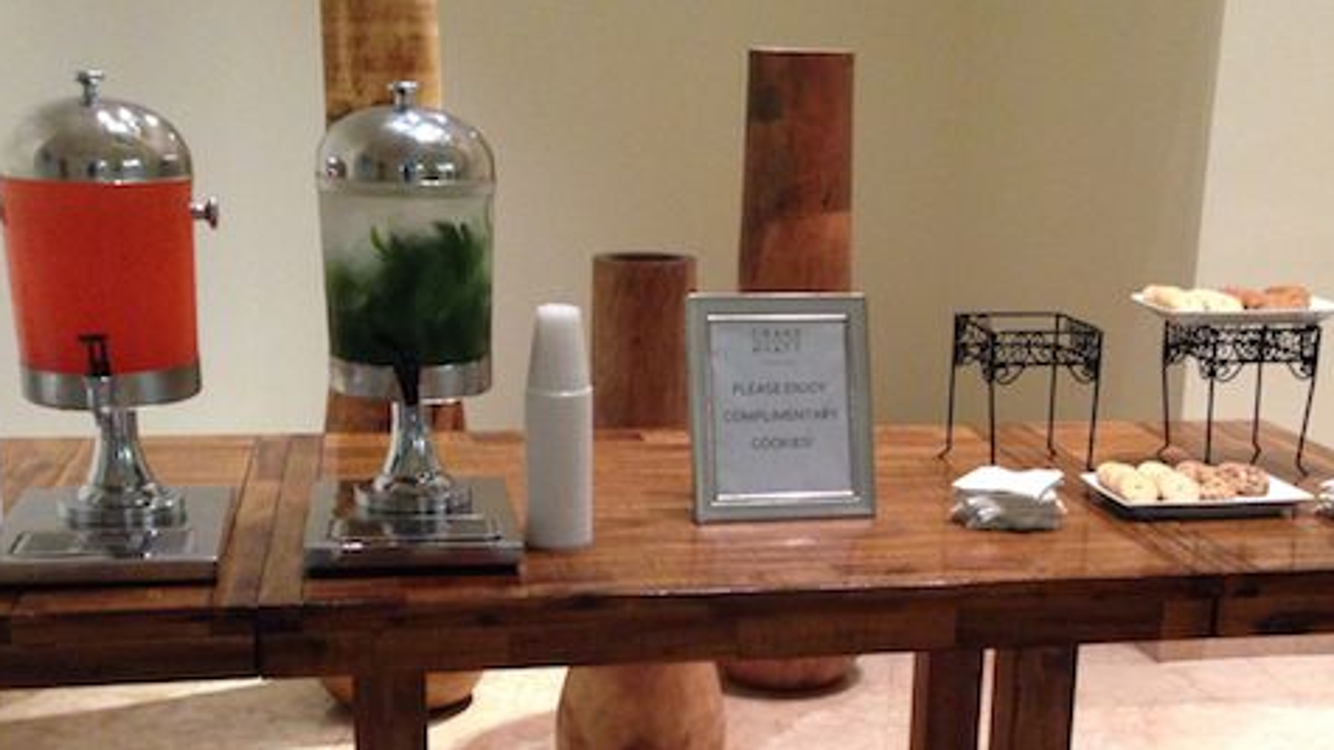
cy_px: 549
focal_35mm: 53
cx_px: 770
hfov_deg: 39.1
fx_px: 1874
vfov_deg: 22.4
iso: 320
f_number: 2.4
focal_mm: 4.12
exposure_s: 1/20
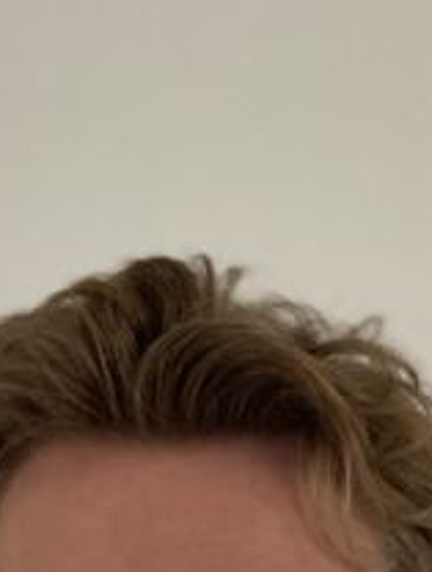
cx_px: 187
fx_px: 1525
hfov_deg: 16.1
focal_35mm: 92
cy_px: 758
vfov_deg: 19.5
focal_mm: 2.87
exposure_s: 1/39
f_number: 2.2
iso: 320
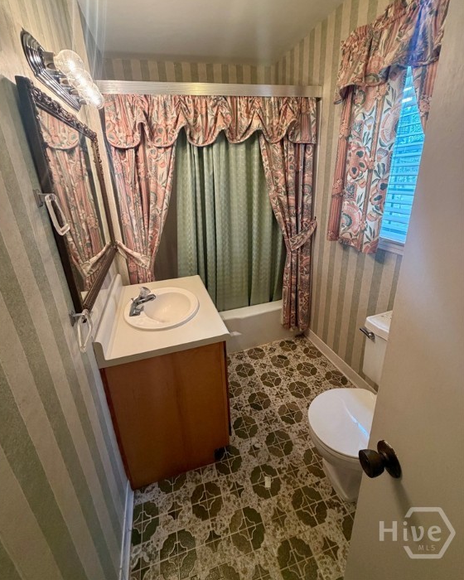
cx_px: 226
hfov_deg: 84.0
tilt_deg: -18.3
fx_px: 257
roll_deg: +2.9
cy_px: 263
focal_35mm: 15
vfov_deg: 96.5
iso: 320
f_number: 2.2
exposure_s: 1/120
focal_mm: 2.22
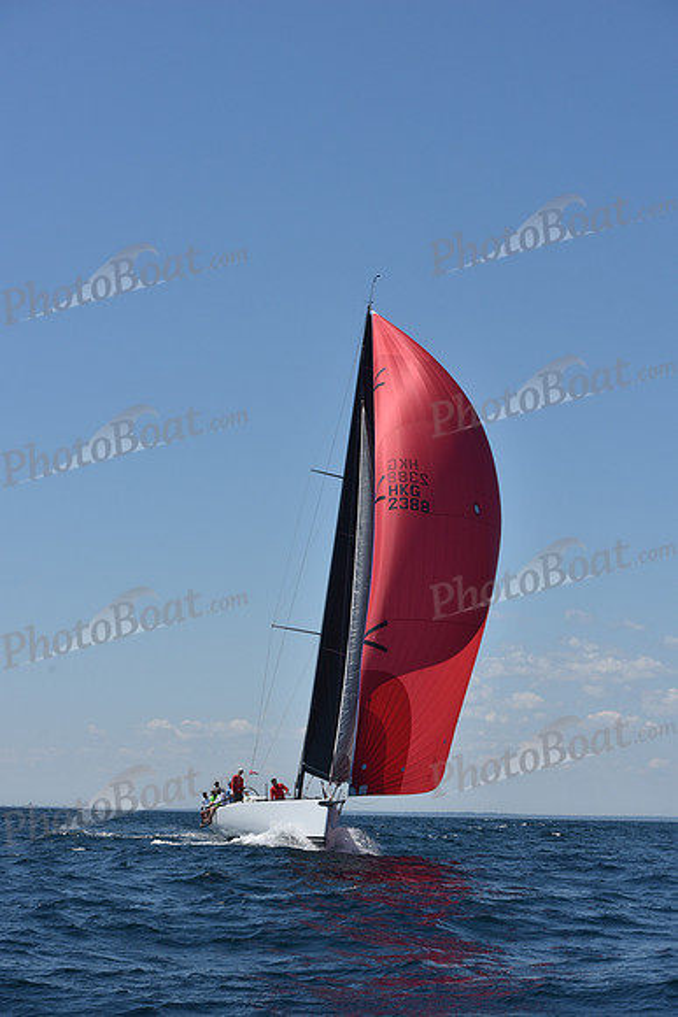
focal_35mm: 70
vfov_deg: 28.8
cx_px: 339
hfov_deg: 19.5
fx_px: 1976
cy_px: 508
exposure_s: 1/1000
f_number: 9
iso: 200
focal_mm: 70
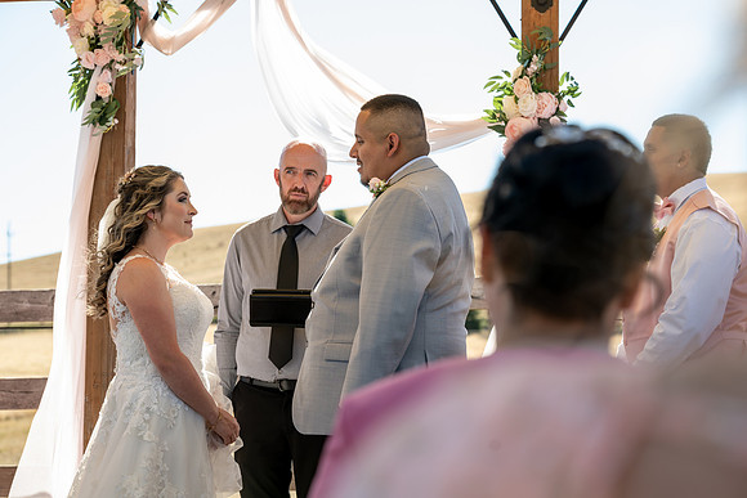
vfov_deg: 16.7
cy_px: 249
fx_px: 1702
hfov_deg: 24.8
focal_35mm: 82
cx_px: 374
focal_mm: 82
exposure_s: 1/400
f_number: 5
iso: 250
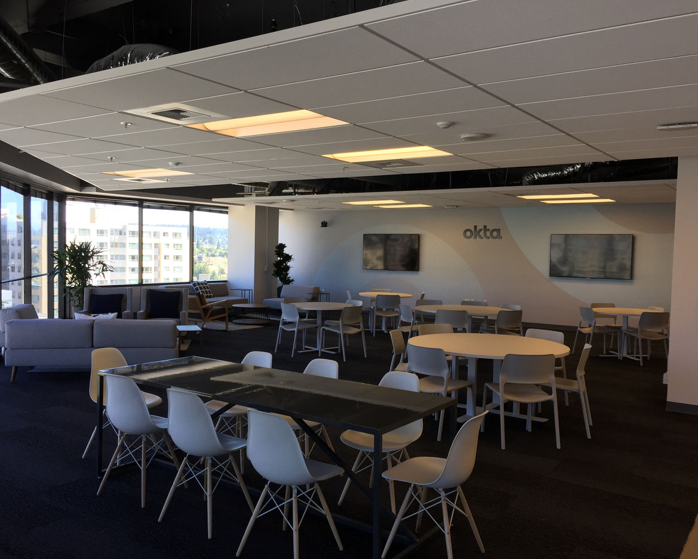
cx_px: 321
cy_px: 281
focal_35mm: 31
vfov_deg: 47.1
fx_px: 640
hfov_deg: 57.1
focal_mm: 4.15
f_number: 2.2
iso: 40
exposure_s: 1/60
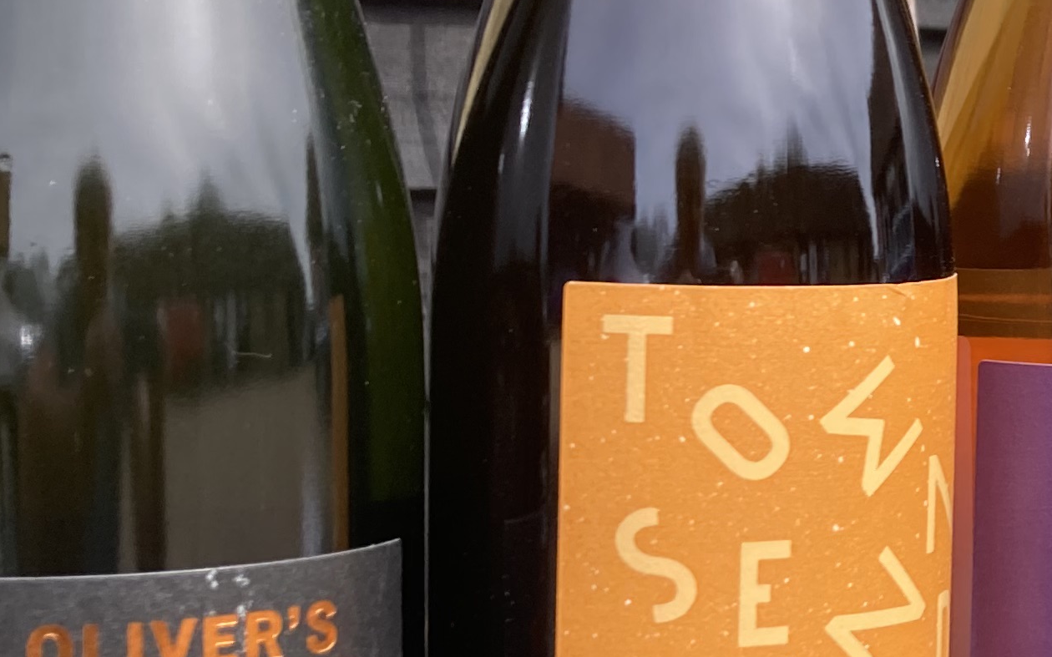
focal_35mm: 95
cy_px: 320
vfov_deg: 13.8
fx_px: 2723
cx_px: 1453
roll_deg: -0.8
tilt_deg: -2.2
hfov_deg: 19.7
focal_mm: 3.99
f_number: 1.8
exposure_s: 1/496
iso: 20
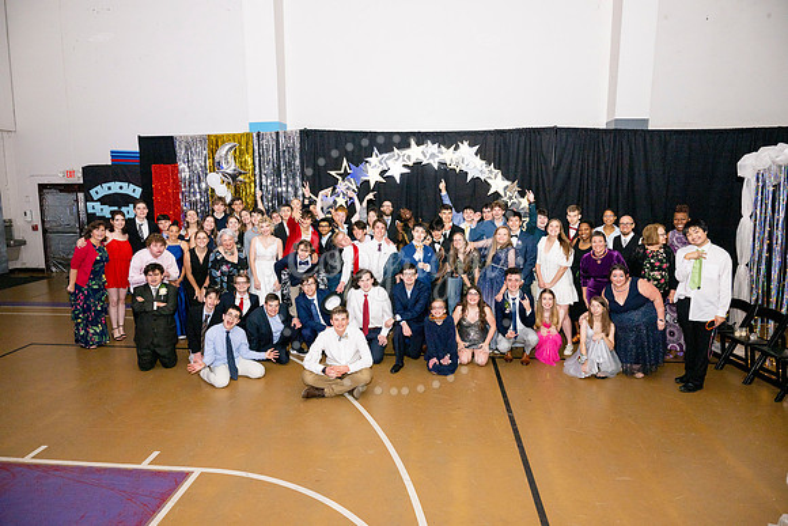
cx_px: 394
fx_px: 525
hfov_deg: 73.7
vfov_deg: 53.2
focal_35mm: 24
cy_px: 263
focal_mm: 24
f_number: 5.6
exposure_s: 1/100
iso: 320
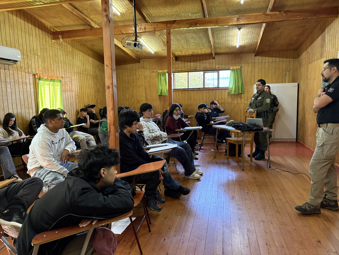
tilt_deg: -7.7
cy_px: 128
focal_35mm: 26
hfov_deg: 67.3
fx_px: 255
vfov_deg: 53.1
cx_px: 170
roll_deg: +1.7
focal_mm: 5.96
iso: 320
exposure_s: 1/50
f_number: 1.6
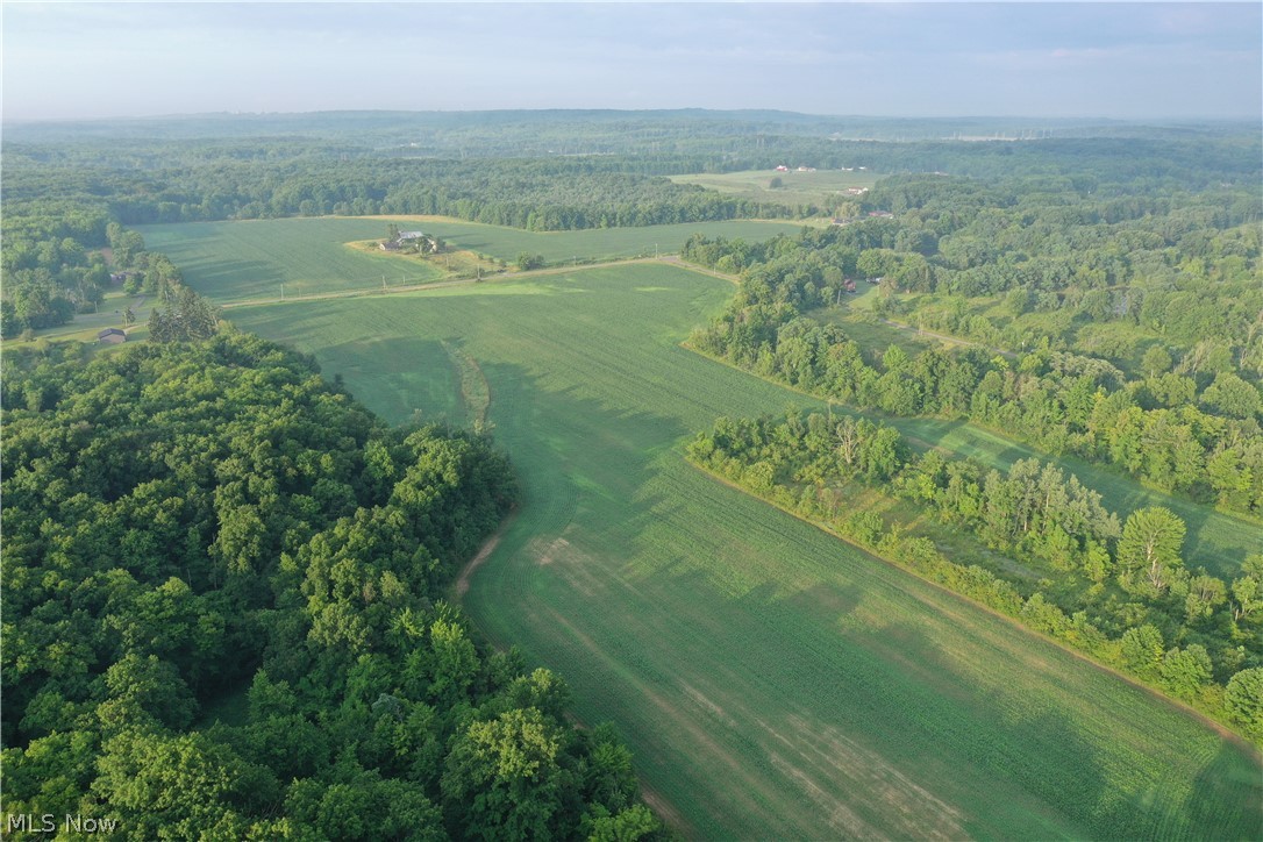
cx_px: 632
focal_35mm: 28
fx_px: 982
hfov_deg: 65.5
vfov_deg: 46.4
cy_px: 421
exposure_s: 1/200
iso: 100
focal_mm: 10.26
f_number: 4.5
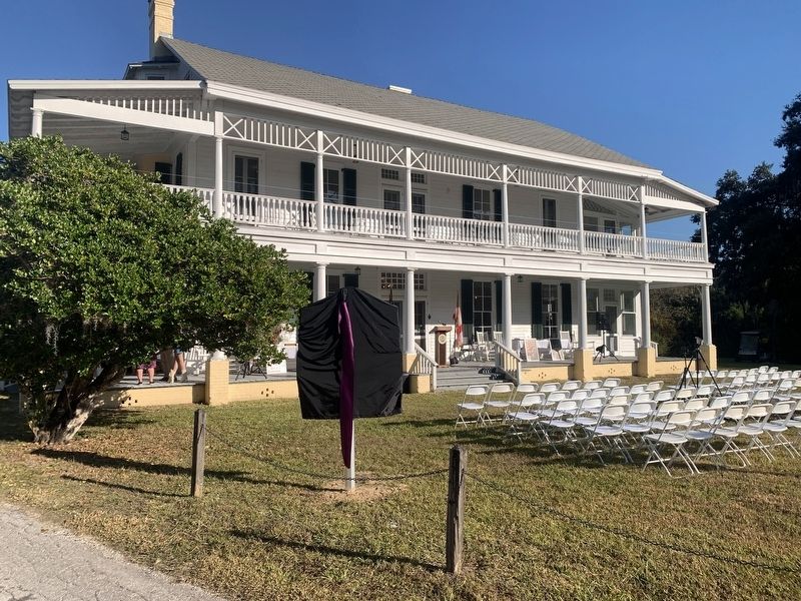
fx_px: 602
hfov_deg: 67.3
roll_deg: +2.5
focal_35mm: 26
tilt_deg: +2.2
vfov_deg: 53.1
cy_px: 300
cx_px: 400
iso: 25
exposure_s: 1/2755
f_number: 1.8
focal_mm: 4.25
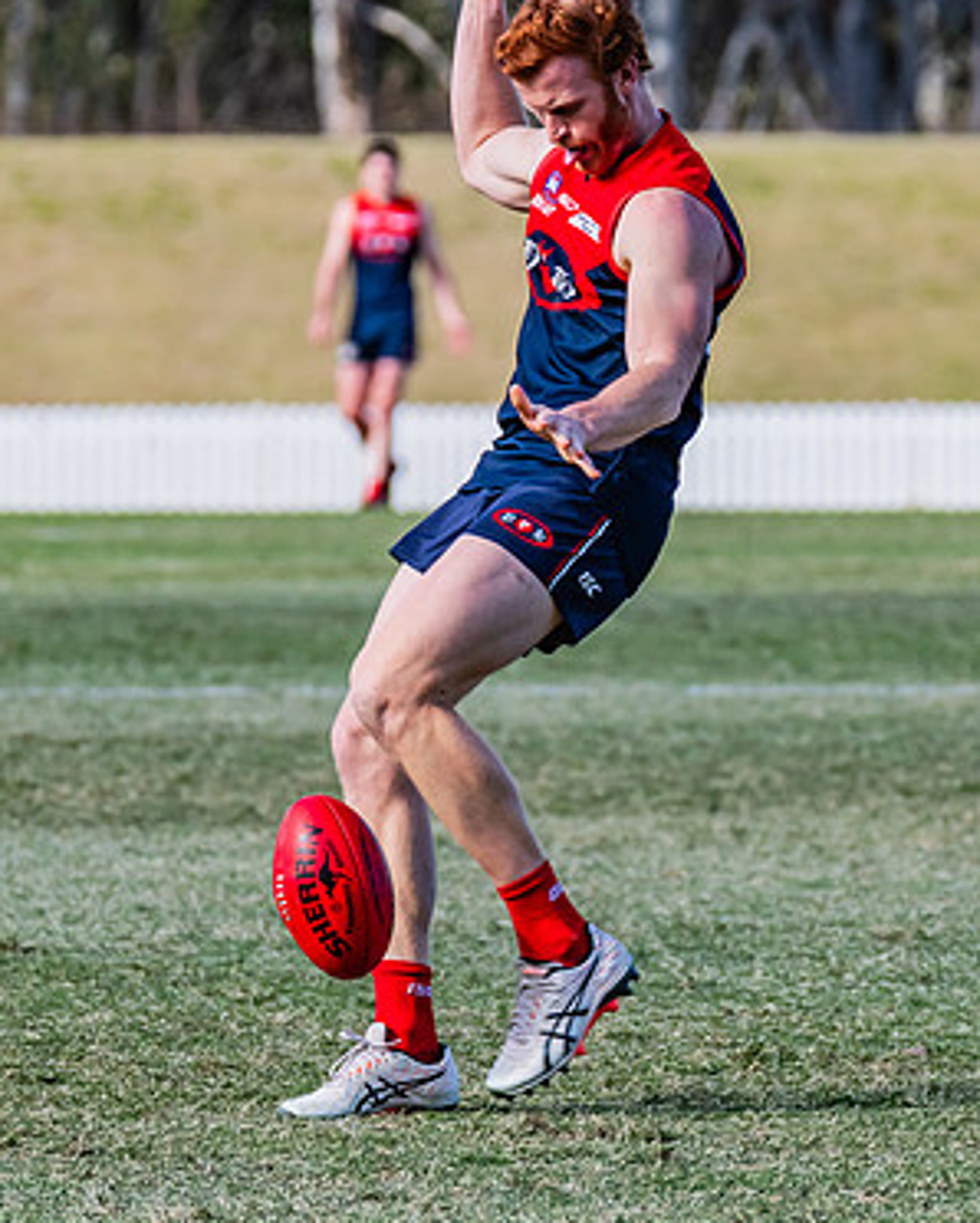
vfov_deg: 3.5
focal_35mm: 546
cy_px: 501
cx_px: 635
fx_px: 19779
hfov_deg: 2.8
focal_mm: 290
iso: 800
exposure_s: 1/1600
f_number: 6.3
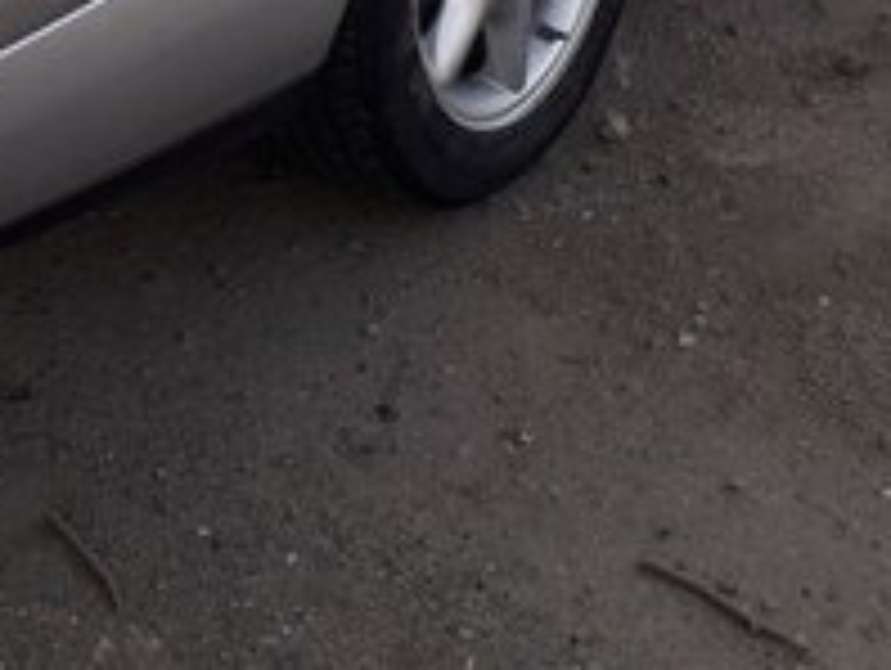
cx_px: 86
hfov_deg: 21.3
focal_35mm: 90
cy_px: -438
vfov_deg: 14.8
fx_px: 2319
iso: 40
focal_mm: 3.6
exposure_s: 1/278
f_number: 1.9
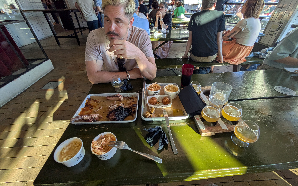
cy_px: 92
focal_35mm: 15
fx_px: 122
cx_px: 150
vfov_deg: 74.8
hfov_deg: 101.5
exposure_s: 1/129
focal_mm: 1.83
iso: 44
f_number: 2.2
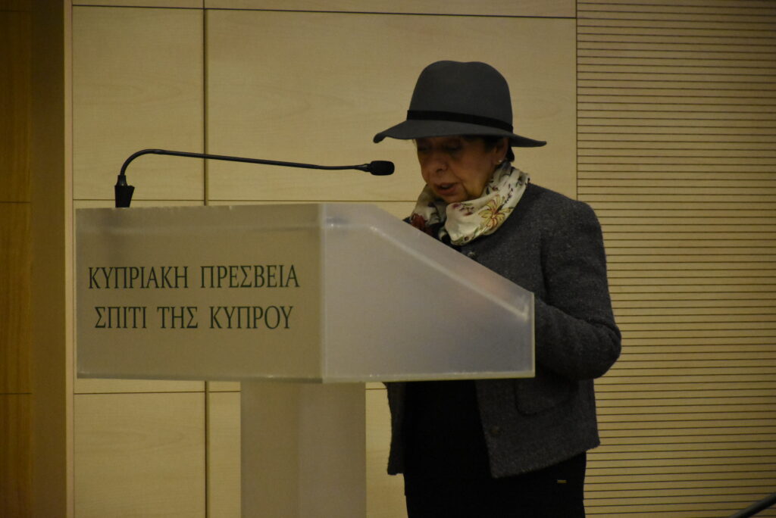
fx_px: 4206
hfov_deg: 10.5
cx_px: 388
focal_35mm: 195
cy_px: 259
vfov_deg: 7.1
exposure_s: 1/250
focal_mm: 130
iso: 7200
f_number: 5.6
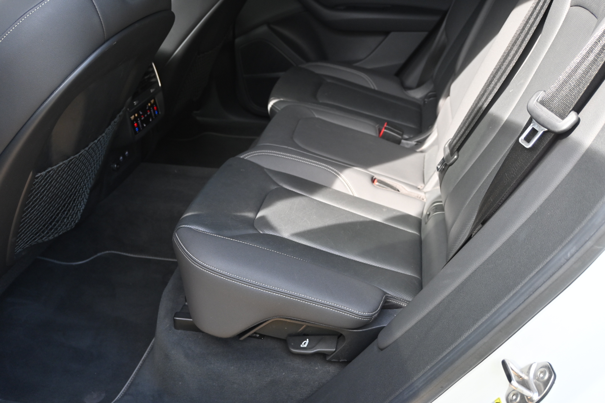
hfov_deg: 57.2
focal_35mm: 33
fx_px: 555
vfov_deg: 40.0
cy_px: 202
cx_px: 302
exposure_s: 1/250
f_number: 4
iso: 400
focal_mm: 22
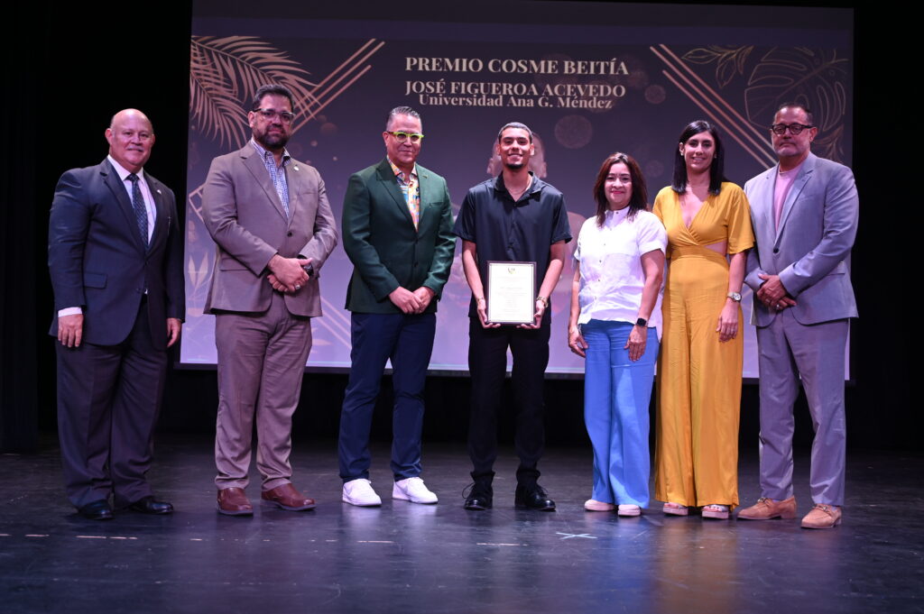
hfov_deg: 42.8
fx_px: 1180
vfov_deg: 29.2
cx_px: 462
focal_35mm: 46
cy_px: 307
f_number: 4
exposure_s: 1/100
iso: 1000
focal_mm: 46
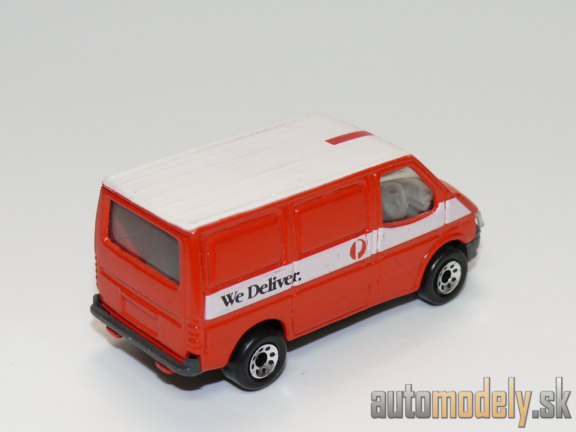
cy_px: 216
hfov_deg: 22.5
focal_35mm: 87
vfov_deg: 17.0
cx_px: 288
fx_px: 1448
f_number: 4
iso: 100
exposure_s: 1/30
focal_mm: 12.3
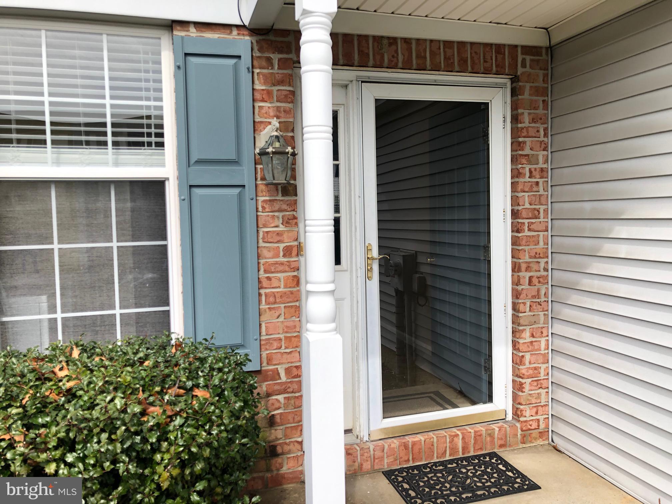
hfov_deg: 63.4
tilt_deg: -0.6
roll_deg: +1.5
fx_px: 544
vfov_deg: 49.7
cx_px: 336
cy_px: 252
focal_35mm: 28
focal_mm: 4
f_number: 1.8
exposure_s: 1/585
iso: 20
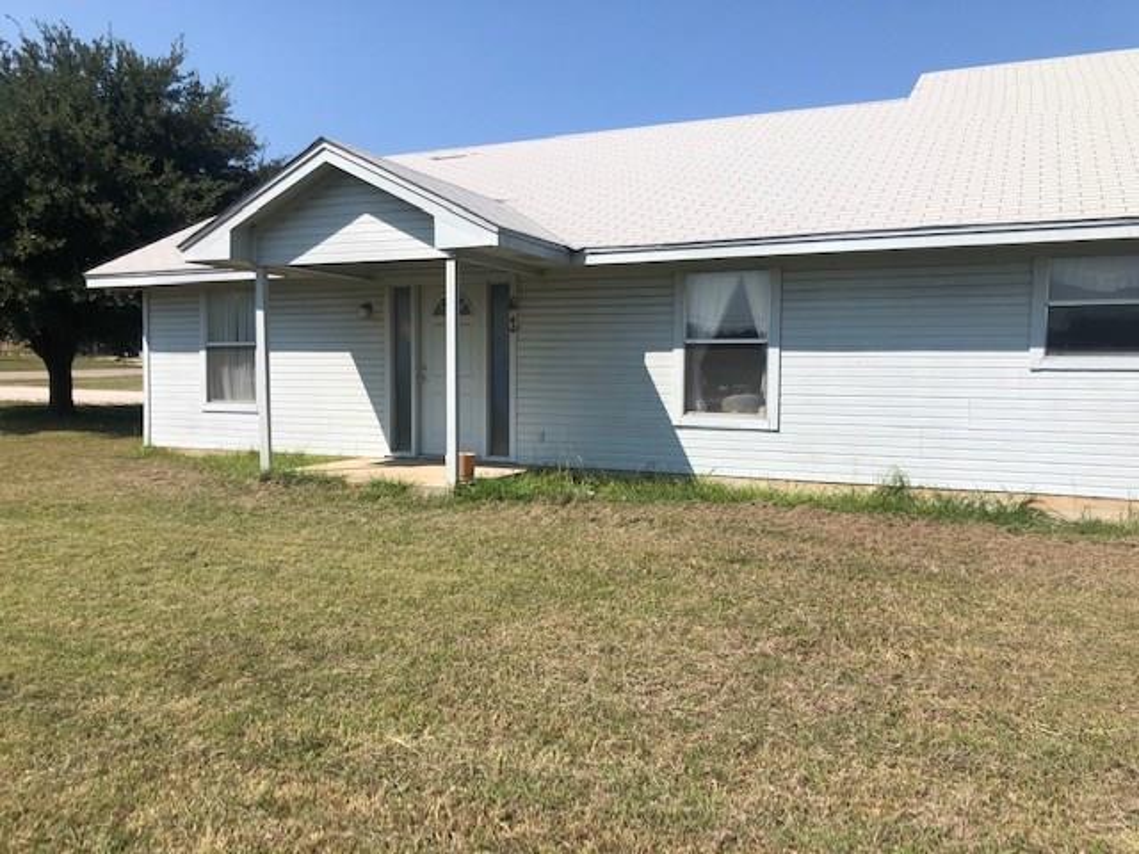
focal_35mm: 28
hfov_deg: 63.4
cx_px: 570
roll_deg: +0.9
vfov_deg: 49.7
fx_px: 921
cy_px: 427
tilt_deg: -2.9
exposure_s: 1/2857
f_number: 1.8
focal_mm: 4
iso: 20
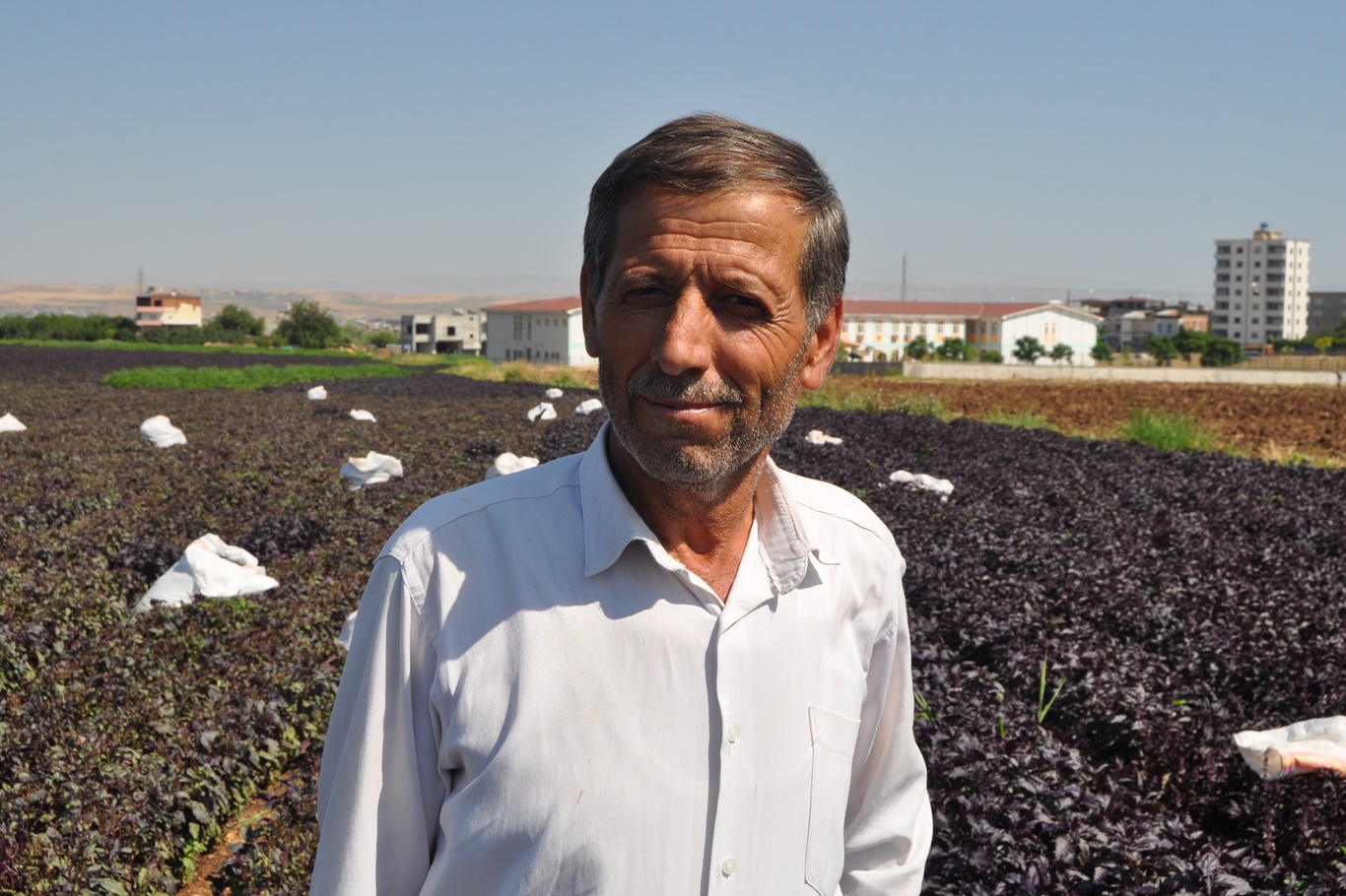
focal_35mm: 42
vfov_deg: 31.9
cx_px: 673
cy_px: 448
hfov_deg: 46.4
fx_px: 1570
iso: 200
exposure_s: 1/250
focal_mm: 28
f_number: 8
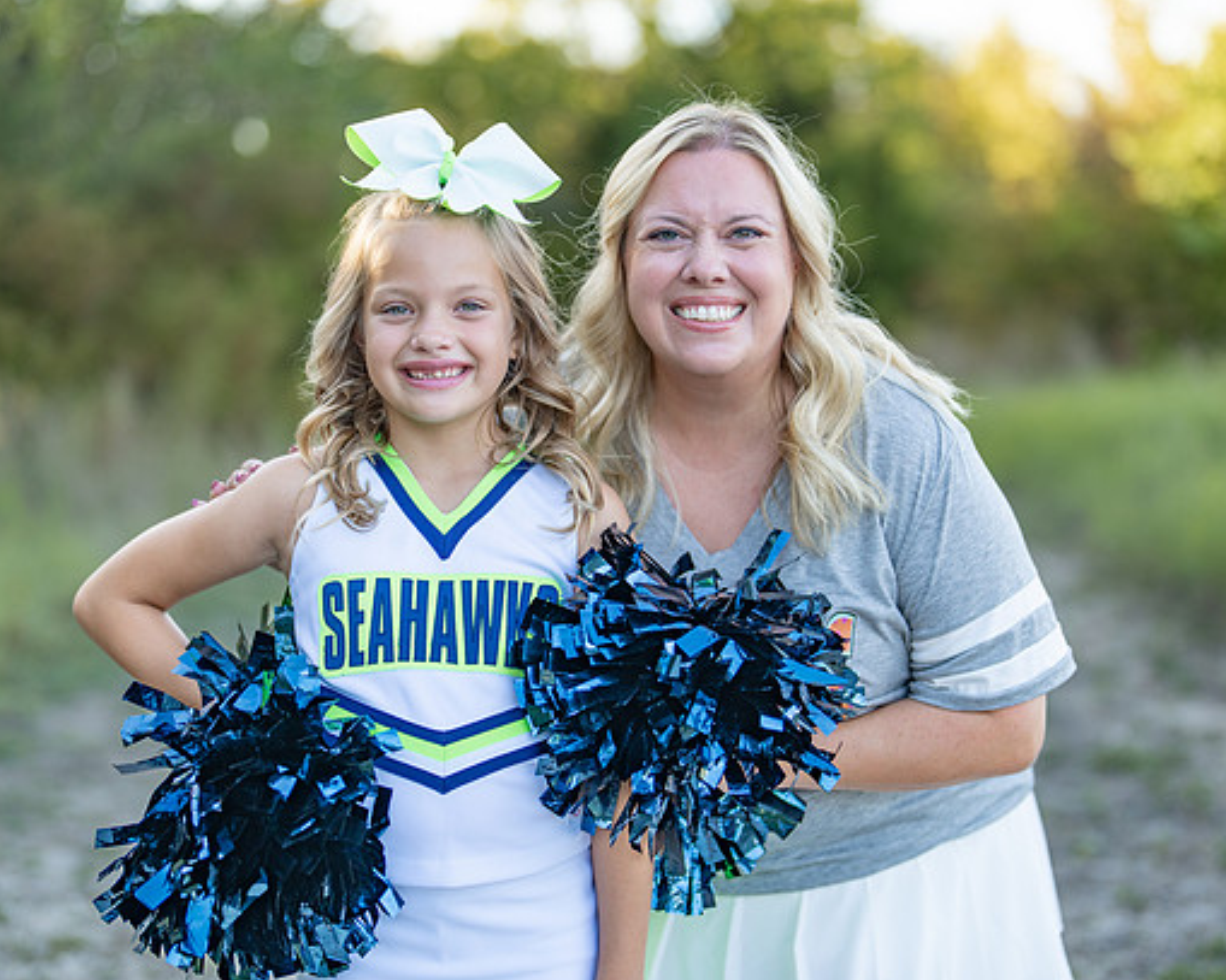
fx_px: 2286
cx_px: 597
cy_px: 492
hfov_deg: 30.0
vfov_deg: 24.2
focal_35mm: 63
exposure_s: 1/800
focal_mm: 50
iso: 100
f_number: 1.2
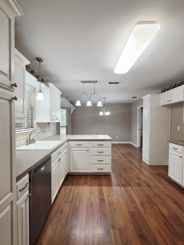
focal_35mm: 17
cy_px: 122
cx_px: 89
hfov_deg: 74.7
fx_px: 121
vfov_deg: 91.0
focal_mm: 2.2
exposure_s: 1/120
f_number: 1.9
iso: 200
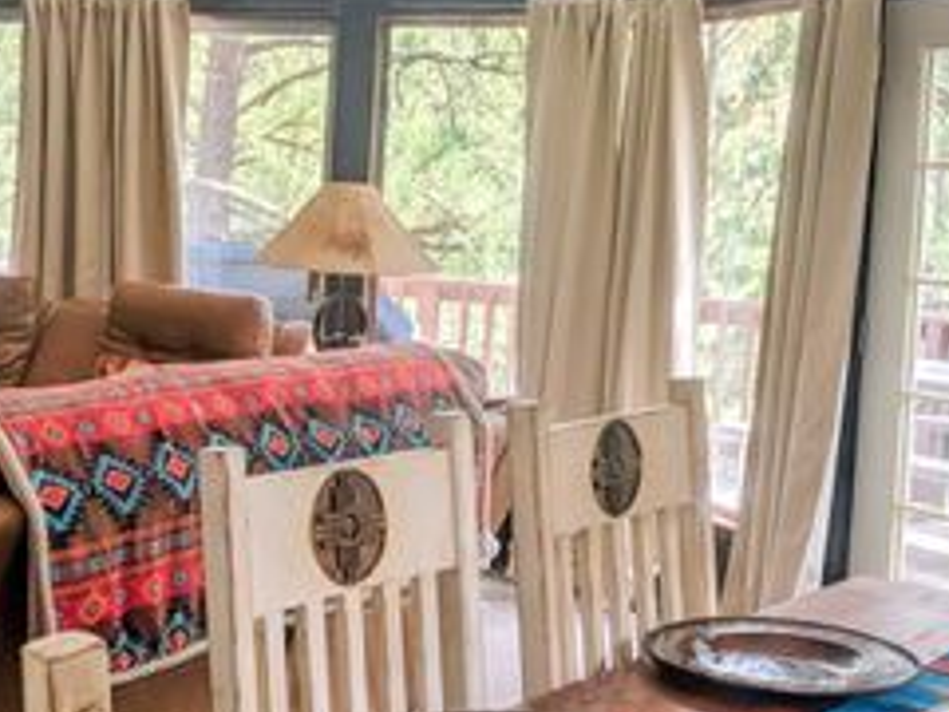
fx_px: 1371
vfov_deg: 29.1
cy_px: 407
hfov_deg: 37.6
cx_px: 293
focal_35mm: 50
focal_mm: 6.9
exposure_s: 1/962
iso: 19
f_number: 1.68
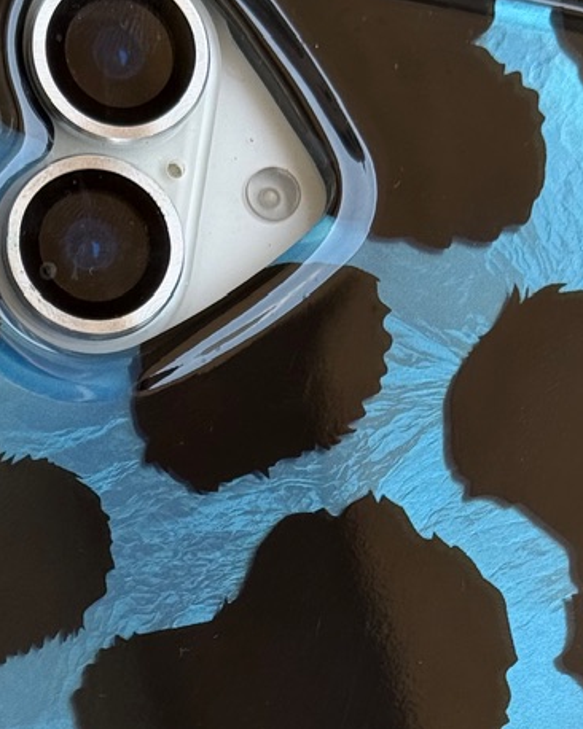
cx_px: 201
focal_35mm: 131
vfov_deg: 14.4
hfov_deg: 11.8
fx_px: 2827
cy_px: 802
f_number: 1.78
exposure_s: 1/794
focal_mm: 6.76
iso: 80
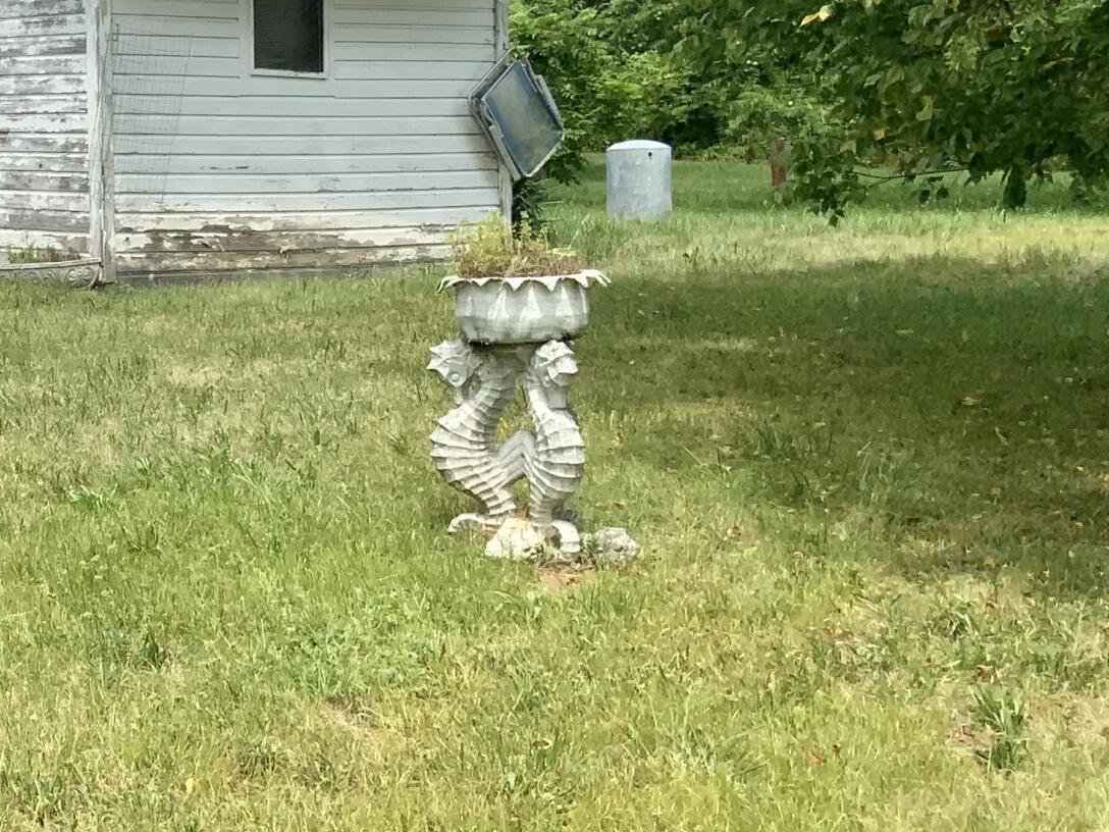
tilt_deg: -2.5
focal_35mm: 80
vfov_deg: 18.4
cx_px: -126
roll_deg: -0.5
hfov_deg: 22.9
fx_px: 2563
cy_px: 274
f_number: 1.8
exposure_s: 1/1015
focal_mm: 3
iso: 16
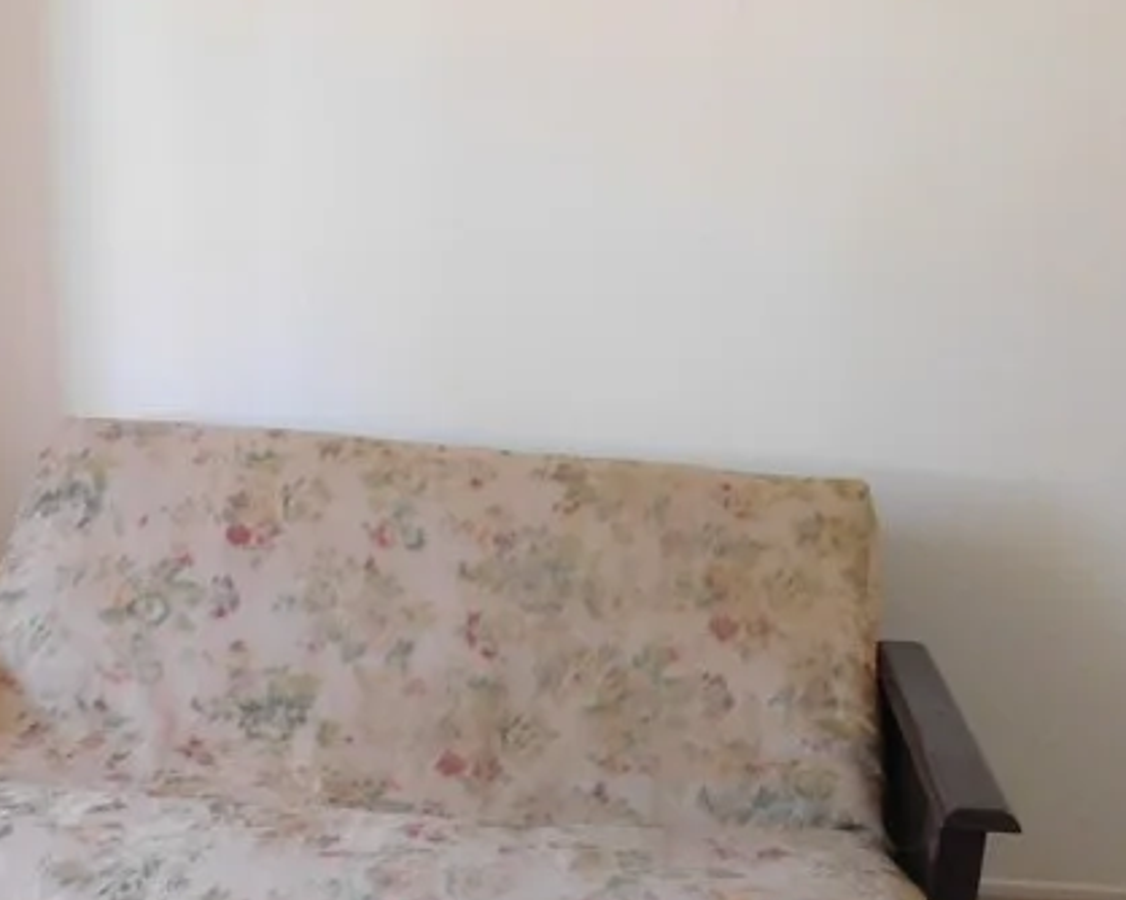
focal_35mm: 55
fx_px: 1832
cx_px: 420
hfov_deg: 34.0
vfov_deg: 26.2
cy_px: 897
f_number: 3
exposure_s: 1/30
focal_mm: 4
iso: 400
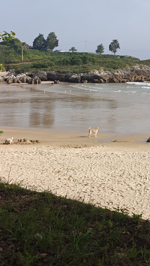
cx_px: 216
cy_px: 35
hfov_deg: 19.4
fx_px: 389
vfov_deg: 35.9
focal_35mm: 55
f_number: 1.6
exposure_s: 1/1526
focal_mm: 6.06
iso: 50
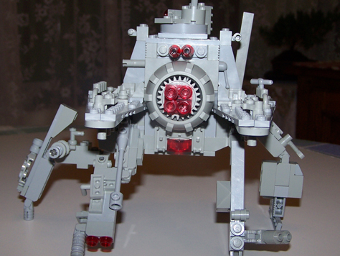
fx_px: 570
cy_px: 109
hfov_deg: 33.2
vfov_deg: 25.2
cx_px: 179
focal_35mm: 58
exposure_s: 1/60
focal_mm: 7.1
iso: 80
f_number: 2.9
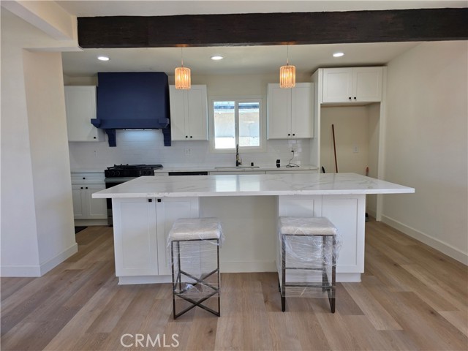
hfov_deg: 73.9
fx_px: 311
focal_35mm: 23
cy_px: 176
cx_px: 234
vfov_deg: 58.9
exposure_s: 1/120
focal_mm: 6.3
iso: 32
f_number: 1.7
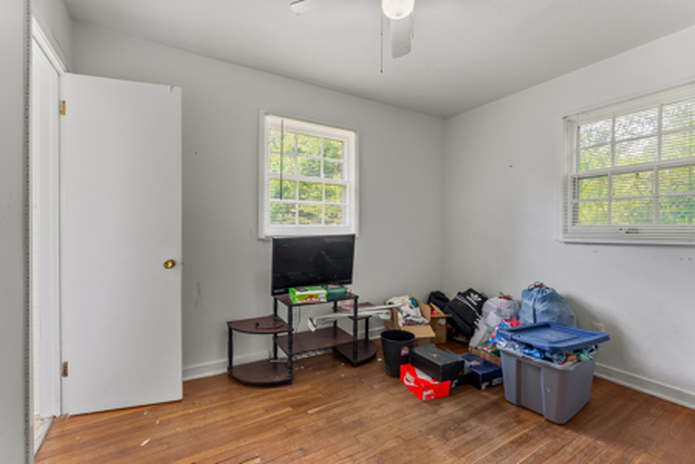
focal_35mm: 16
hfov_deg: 96.7
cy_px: 232
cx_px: 348
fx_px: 309
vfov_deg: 73.8
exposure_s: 1/30
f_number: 5.6
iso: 4000
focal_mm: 16
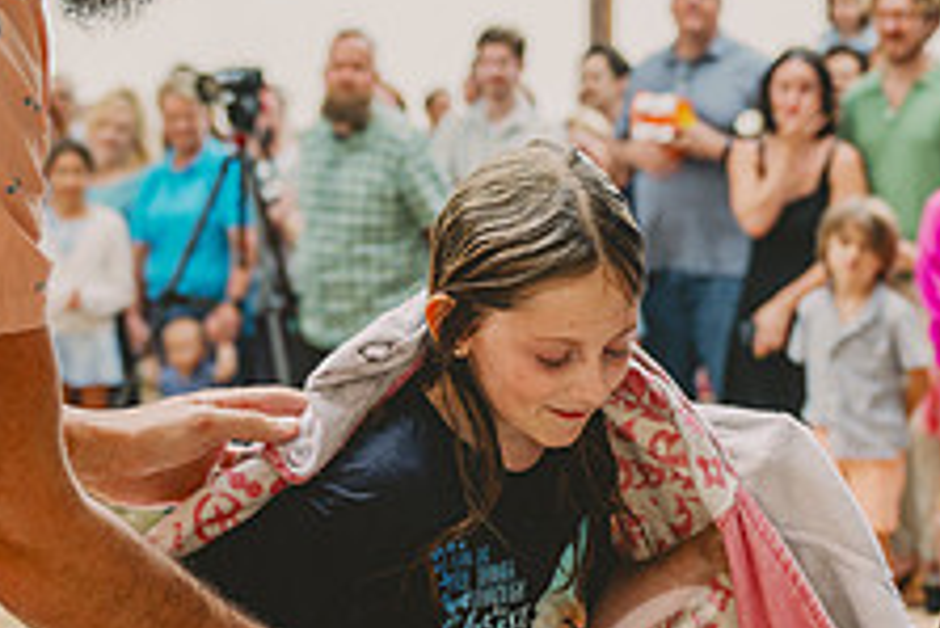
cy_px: 348
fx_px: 2587
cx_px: 476
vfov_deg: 13.8
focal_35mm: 99
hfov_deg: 20.6
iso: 250
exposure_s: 1/640
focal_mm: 38
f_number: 2.8
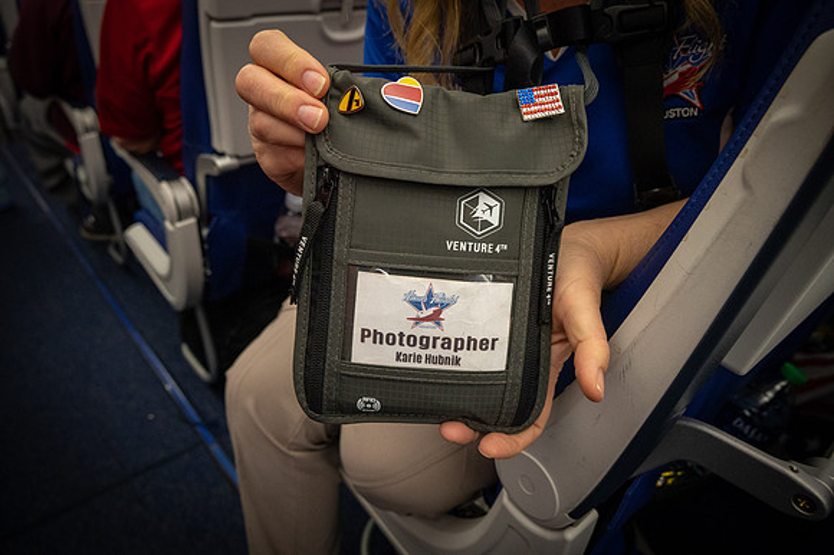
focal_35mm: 26
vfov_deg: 50.4
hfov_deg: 70.5
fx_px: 590
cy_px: 278
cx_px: 417
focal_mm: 25.5
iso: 6400
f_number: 6.3
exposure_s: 1/60
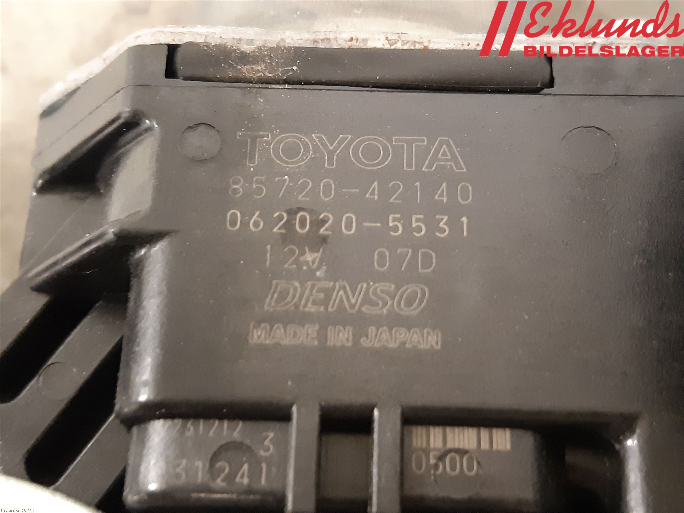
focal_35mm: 26
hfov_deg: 67.3
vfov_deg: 53.1
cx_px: 342
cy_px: 256
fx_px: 514
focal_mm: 3.93
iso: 640
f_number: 1.7
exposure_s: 1/20
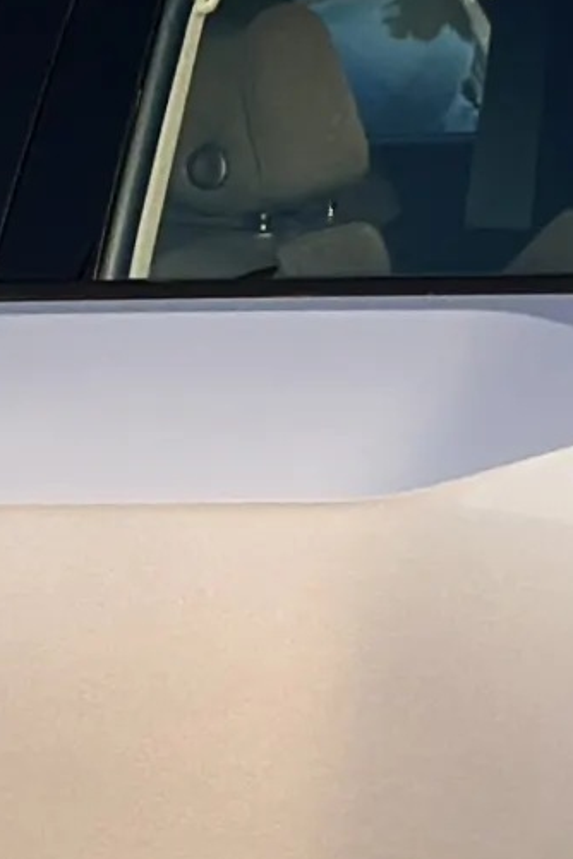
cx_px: -60
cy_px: 400
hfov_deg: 4.3
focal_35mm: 316
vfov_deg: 6.5
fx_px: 7544
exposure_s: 1/1305
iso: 80
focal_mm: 6.86
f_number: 1.78
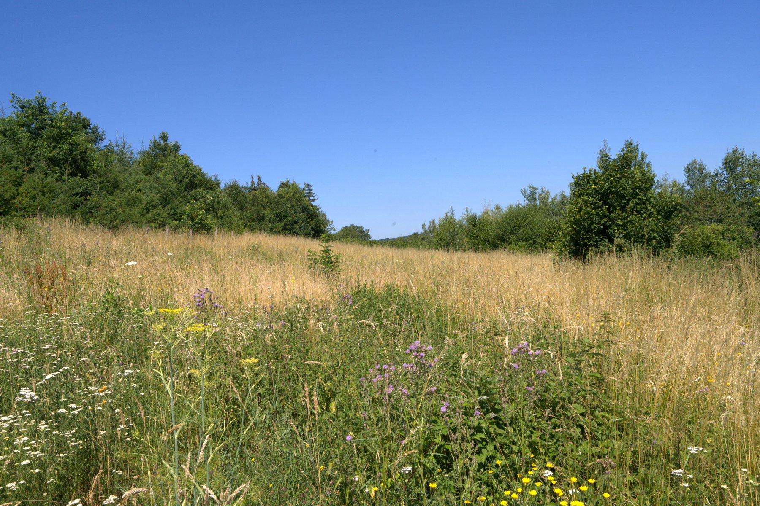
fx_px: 739
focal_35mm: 35
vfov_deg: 37.9
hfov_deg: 54.4
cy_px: 253
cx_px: 380
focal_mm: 35
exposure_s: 1/125
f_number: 22
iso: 160
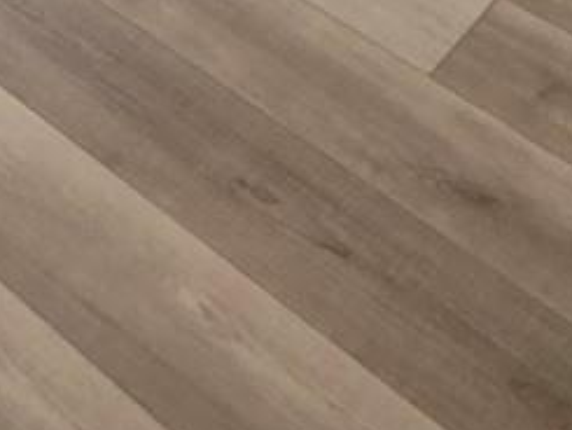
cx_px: -647
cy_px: -904
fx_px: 1405
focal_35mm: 85
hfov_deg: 16.2
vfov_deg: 10.8
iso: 400
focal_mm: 2.2
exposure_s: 1/60
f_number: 1.9
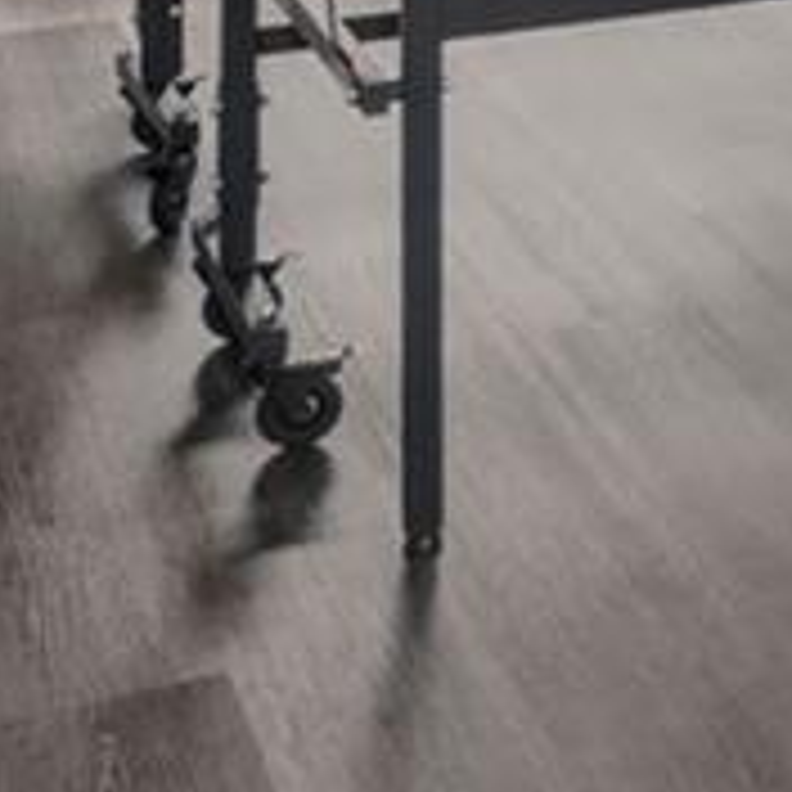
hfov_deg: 10.6
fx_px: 3003
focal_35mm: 116
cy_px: -765
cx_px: 2358
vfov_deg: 13.1
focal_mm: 10
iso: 100
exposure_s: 1.6
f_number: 7.1
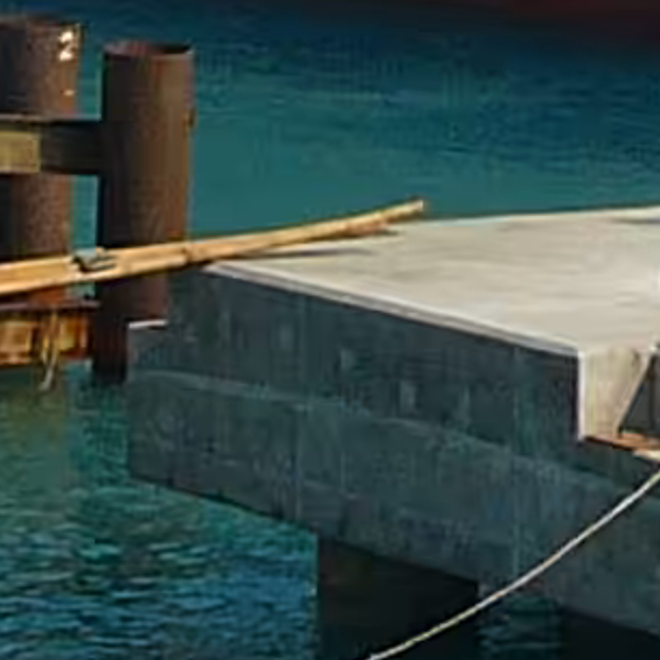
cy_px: -723
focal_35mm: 385
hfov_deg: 4.5
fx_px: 8305
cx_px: 785
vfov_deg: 4.5
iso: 80
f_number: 5.6
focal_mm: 7.8
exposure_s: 1/400
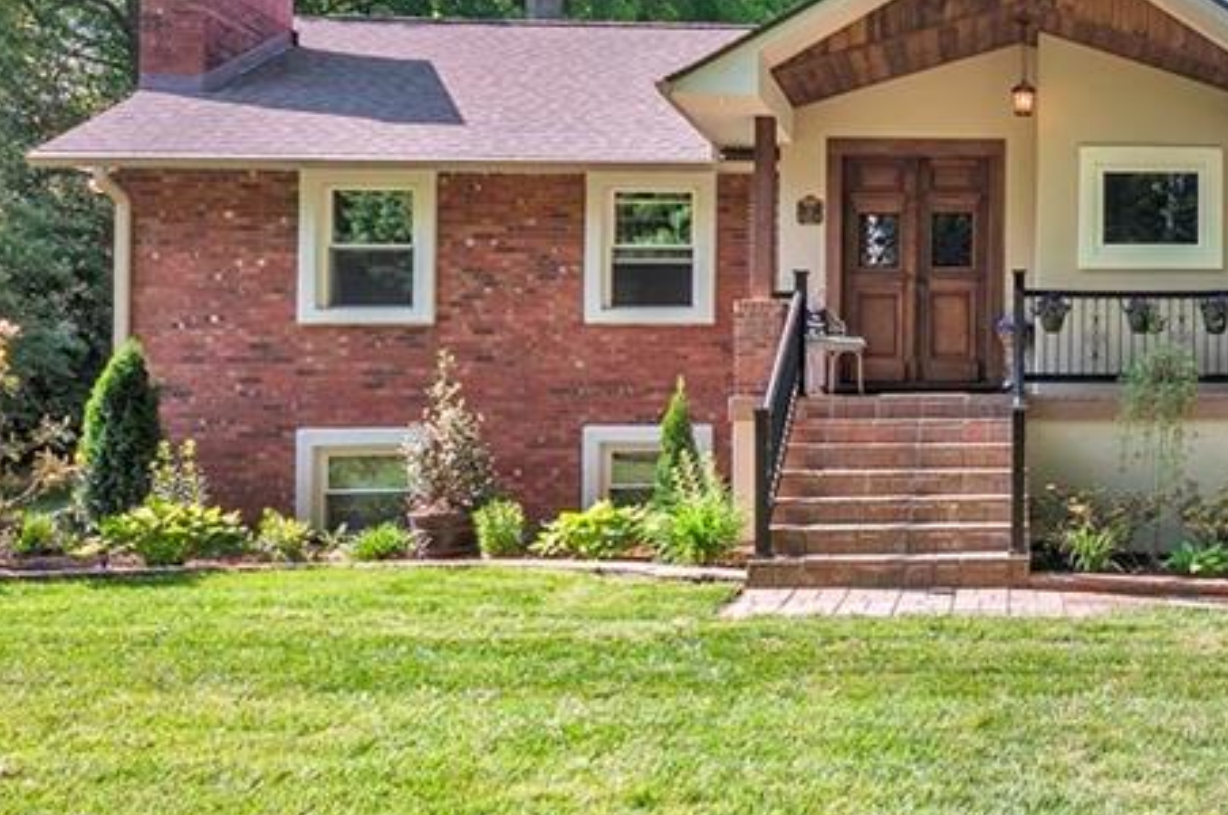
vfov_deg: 38.8
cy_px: 431
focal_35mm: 34
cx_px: 1242
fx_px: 1158
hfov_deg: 46.3
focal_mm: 10
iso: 100
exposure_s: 1/160
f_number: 8
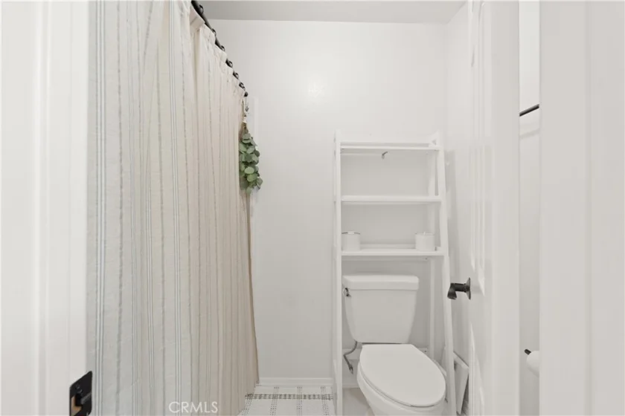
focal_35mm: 16
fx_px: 278
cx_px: 312
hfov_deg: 96.7
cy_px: 208
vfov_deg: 73.7
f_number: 9
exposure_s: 1.3
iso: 250
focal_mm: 16
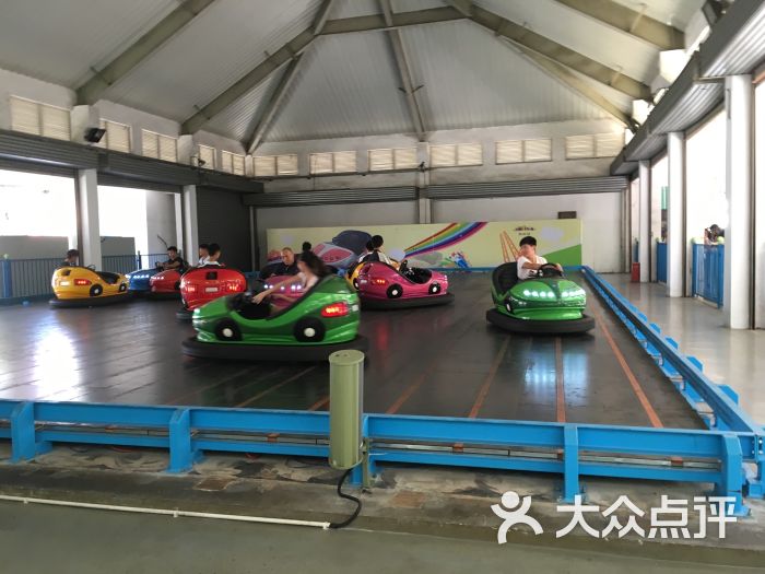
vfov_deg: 48.2
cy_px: 287
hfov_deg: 61.7
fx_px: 641
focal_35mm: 29
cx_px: 382
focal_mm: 4.15
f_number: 2.2
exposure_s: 1/33
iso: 80
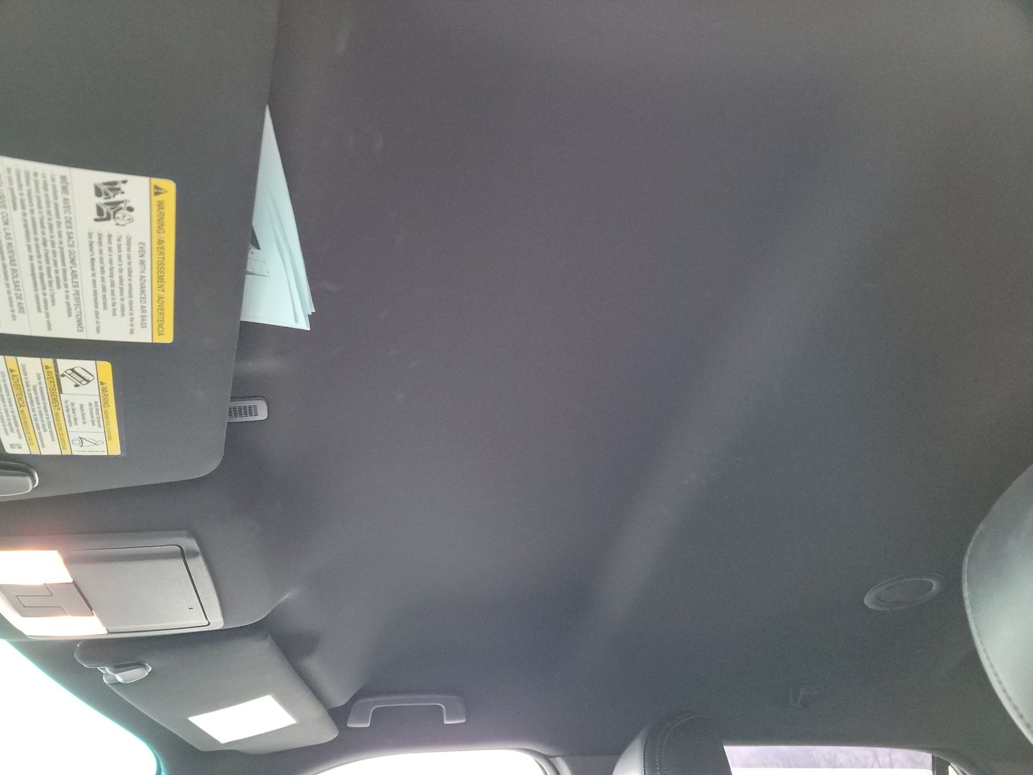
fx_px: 716
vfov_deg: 56.8
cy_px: 388
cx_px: 516
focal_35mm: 24
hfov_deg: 71.6
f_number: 1.8
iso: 2154
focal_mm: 6.7
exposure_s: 1/59
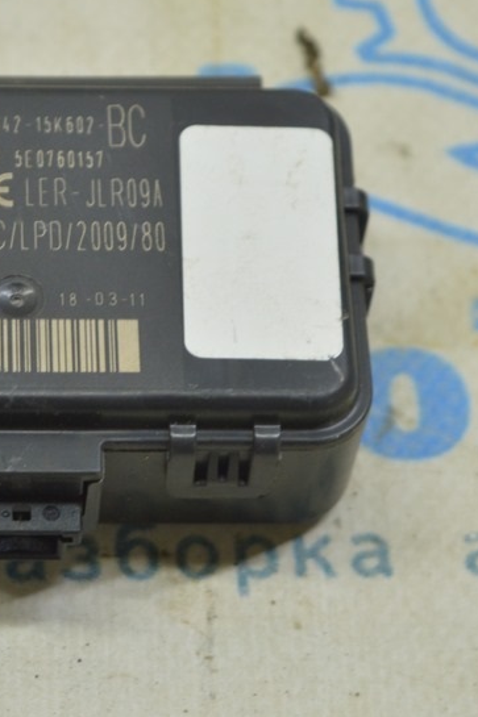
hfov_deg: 8.8
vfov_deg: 13.3
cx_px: 22
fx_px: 3088
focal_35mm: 155
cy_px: 284
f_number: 5.6
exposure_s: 1/20
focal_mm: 55
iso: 400
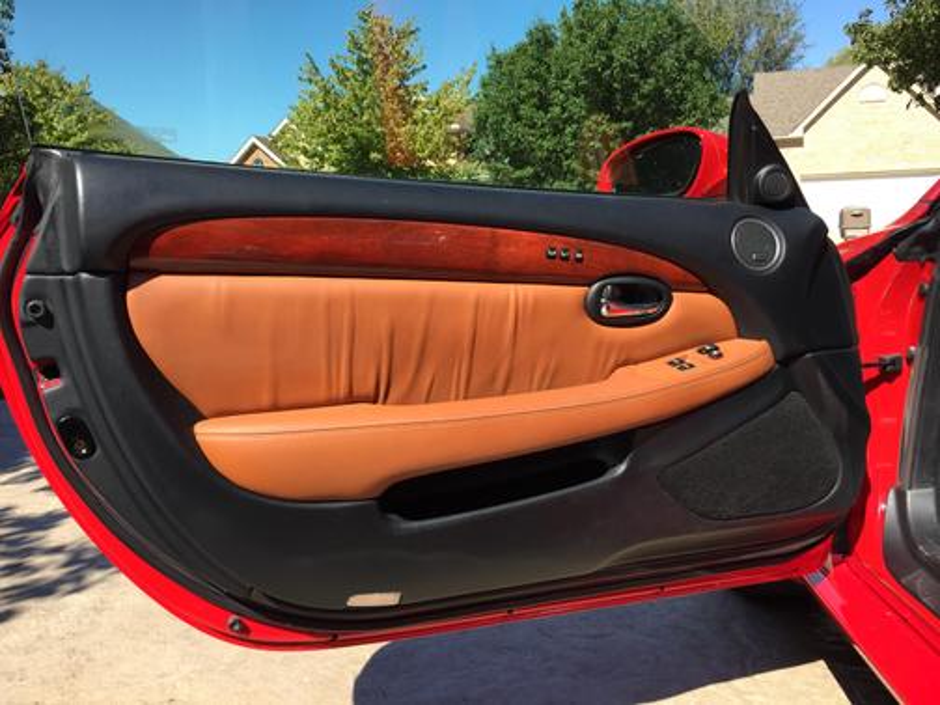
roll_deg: +1.1
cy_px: 352
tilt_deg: -9.1
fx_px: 787
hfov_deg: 61.7
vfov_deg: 48.2
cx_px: 470
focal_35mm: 29
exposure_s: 1/824
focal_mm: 4.15
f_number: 2.2
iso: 32
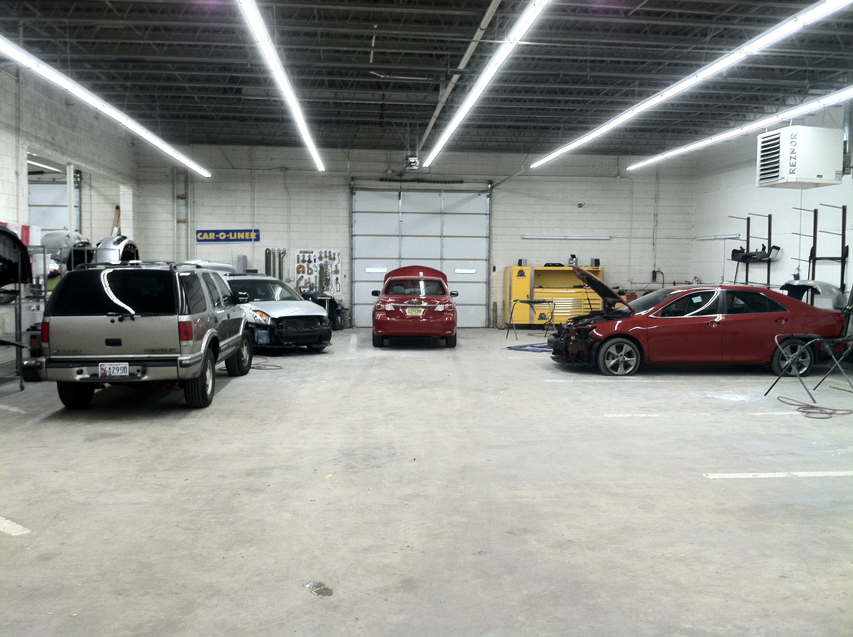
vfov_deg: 40.6
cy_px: 318
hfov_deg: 52.7
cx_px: 426
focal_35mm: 35
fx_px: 861
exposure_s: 1/30
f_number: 2.8
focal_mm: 3.85
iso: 80
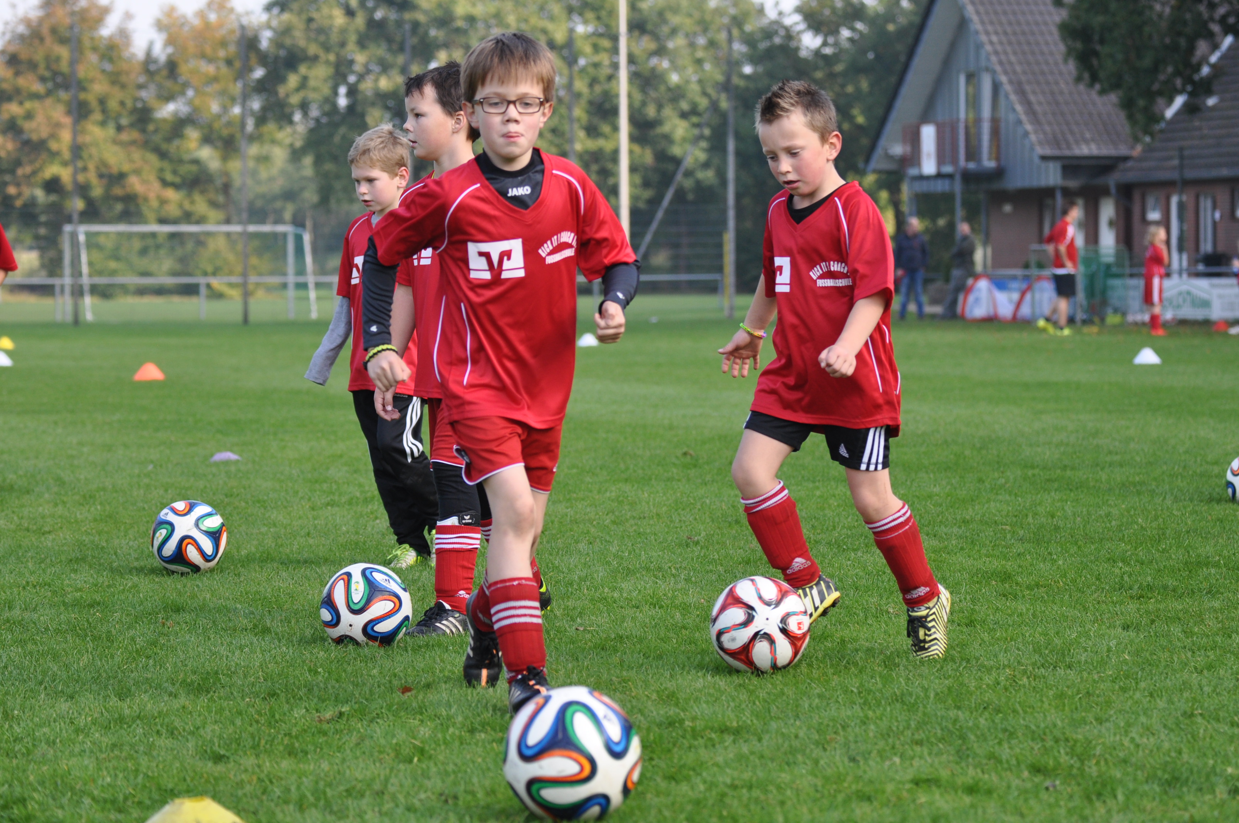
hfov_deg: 15.9
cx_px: 620
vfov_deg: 10.6
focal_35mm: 129
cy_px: 412
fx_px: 4434
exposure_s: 1/640
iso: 400
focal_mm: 86
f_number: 4.2
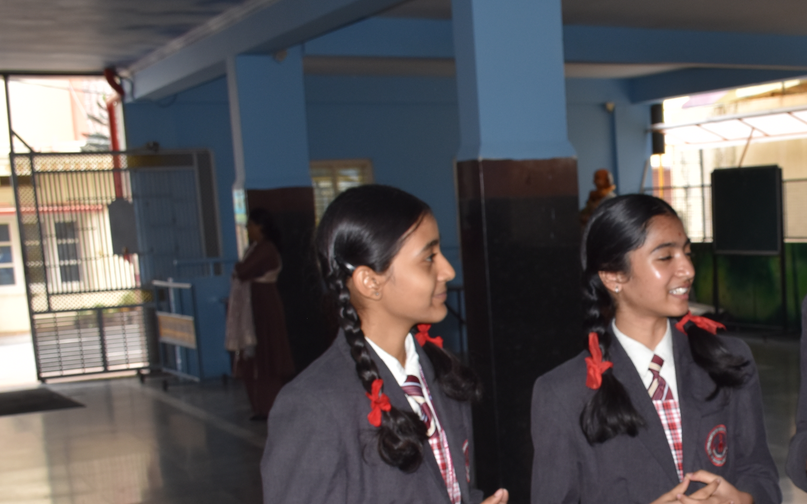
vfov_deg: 19.4
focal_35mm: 66
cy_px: 434
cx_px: 731
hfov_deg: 29.7
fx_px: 1452
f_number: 8
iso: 320
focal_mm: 22
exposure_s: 1/60
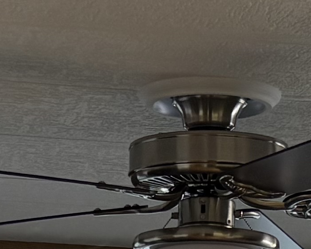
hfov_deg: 9.3
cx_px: 131
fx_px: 1915
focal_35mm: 208
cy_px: 740
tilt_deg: -5.9
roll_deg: -1.0
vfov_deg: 6.7
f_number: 1.6
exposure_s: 1/150
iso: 125
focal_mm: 5.96
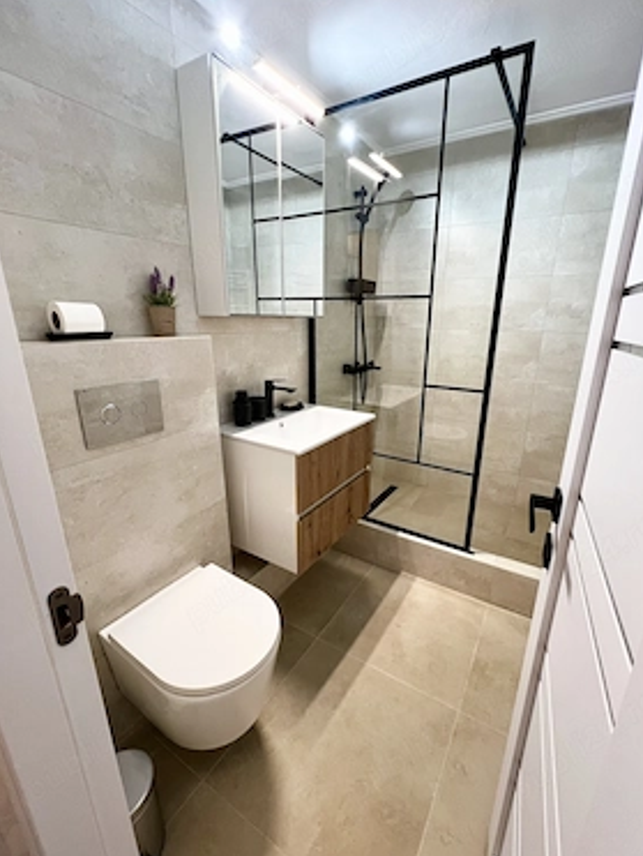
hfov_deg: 85.7
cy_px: 431
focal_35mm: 14
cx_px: 341
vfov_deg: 102.0
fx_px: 346
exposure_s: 1/50
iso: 200
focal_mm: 1.57
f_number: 1.8
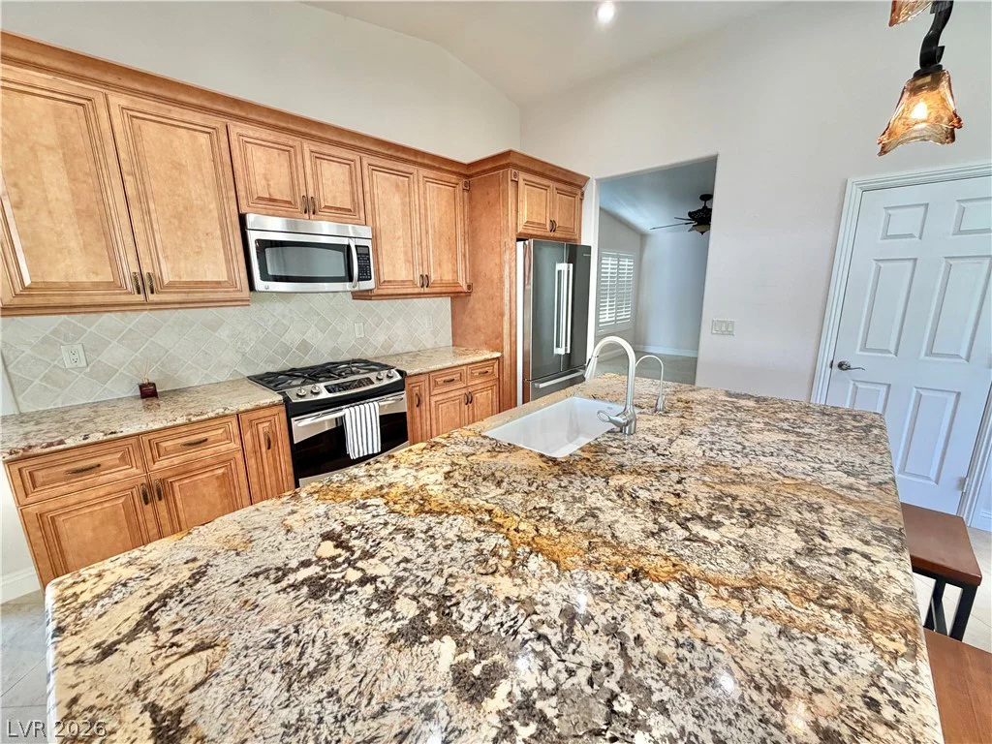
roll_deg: +0.6
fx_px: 401
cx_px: 496
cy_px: 372
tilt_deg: -12.5
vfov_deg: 85.7
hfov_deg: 102.1
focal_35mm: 14
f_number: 2.2
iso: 200
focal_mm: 2.22
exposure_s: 1/120
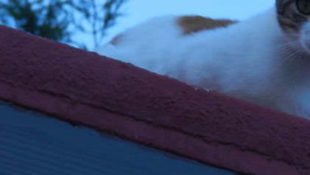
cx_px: 265
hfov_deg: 6.5
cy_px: 15
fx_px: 2721
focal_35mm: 331
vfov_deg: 3.7
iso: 160
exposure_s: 1/250
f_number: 5.3
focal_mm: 28.4
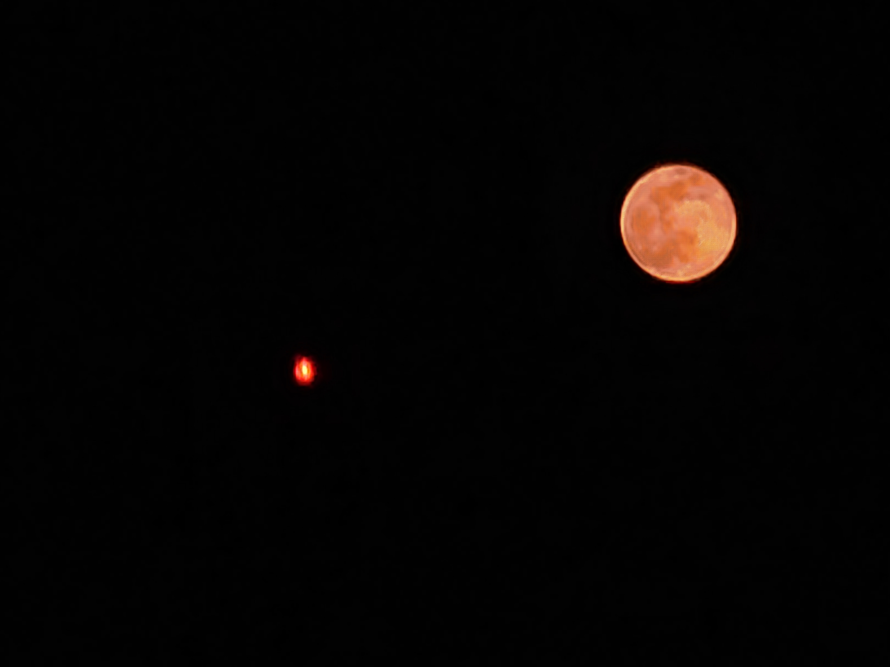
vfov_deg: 2.8
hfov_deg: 3.7
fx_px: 13627
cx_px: 445
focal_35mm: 530
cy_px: 334
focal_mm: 16.85
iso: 717
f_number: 3.5
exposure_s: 1/101
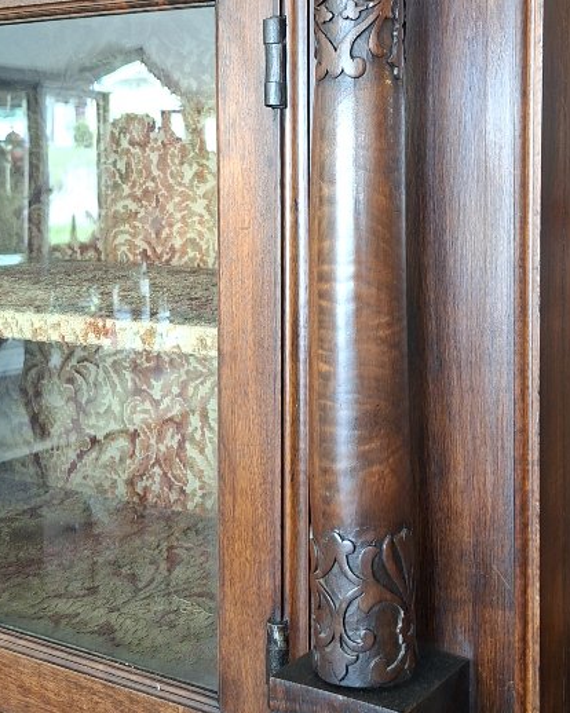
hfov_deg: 29.1
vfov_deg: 35.7
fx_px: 1097
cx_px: 339
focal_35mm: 52
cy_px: 251
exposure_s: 1/33
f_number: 1.8
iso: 320
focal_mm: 5.54
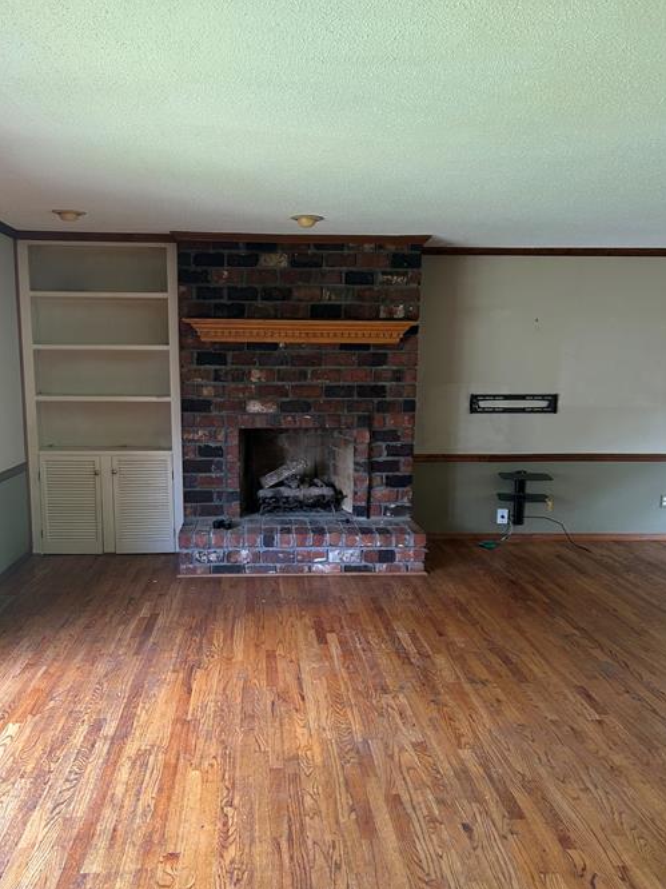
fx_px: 770
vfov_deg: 59.9
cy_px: 489
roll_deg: -0.1
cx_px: 298
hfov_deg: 46.7
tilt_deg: -9.3
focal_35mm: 30
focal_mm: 5.7
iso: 125
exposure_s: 1/70
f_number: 1.5
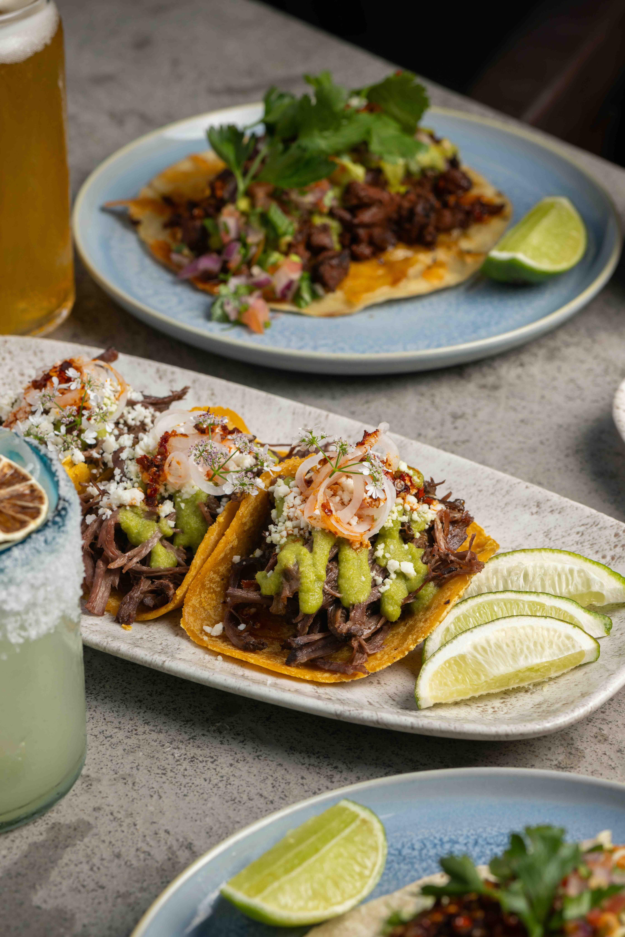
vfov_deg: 19.5
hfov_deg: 13.0
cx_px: 312
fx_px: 2734
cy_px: 468
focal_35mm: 105
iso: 100
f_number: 11
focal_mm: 105
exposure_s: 1/200
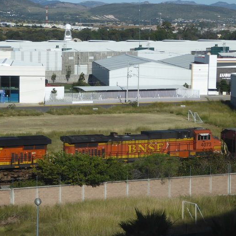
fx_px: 956
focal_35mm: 124
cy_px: 127
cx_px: 59
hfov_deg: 14.0
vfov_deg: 14.1
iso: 80
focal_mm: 15
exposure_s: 1/640
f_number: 4.8
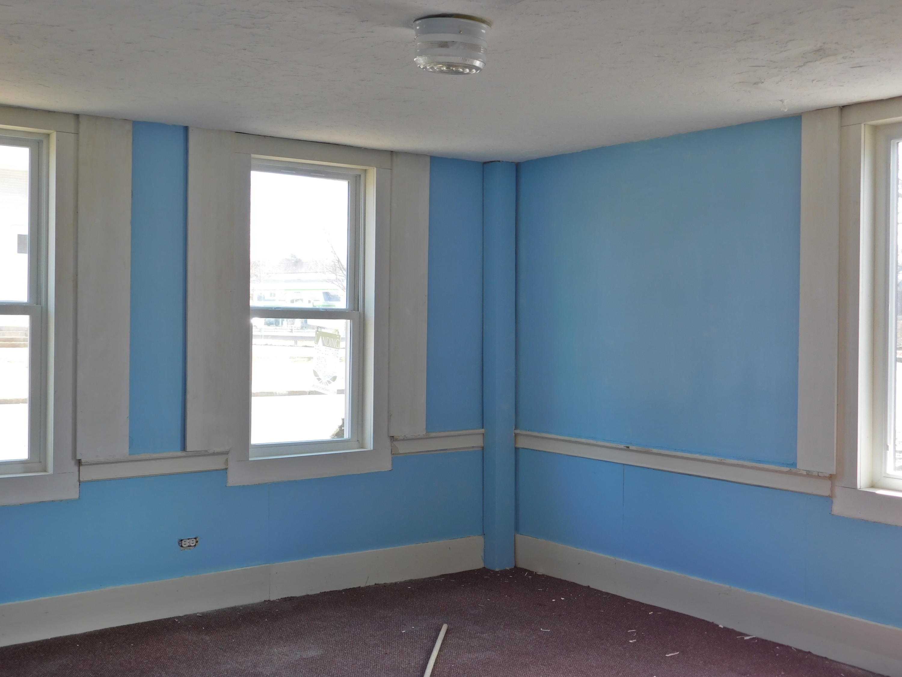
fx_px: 1042
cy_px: 338
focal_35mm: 40
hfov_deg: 46.8
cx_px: 451
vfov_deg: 36.0
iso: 125
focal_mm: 7.1
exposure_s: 1/30
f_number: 3.6
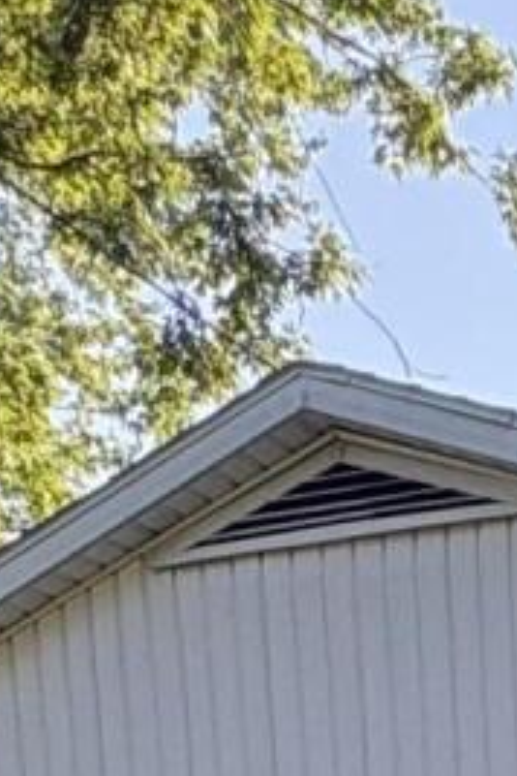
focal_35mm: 109
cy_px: 1761
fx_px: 2348
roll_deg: +0.7
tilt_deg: -9.8
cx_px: 1019
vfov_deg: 14.1
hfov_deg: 11.4
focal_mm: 2.22
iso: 64
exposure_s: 1/289
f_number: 2.2
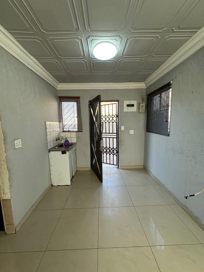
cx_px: 102
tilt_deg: -6.0
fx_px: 110
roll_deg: +0.2
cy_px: 136
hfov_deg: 85.7
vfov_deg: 102.1
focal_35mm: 14
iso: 80
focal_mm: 2.22
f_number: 2.2
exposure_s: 1/99
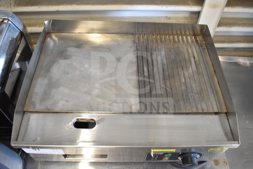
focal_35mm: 30
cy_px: 84
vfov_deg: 43.6
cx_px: 126
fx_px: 211
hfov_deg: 61.9
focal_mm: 20
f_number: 3.5
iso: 900
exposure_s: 1/30
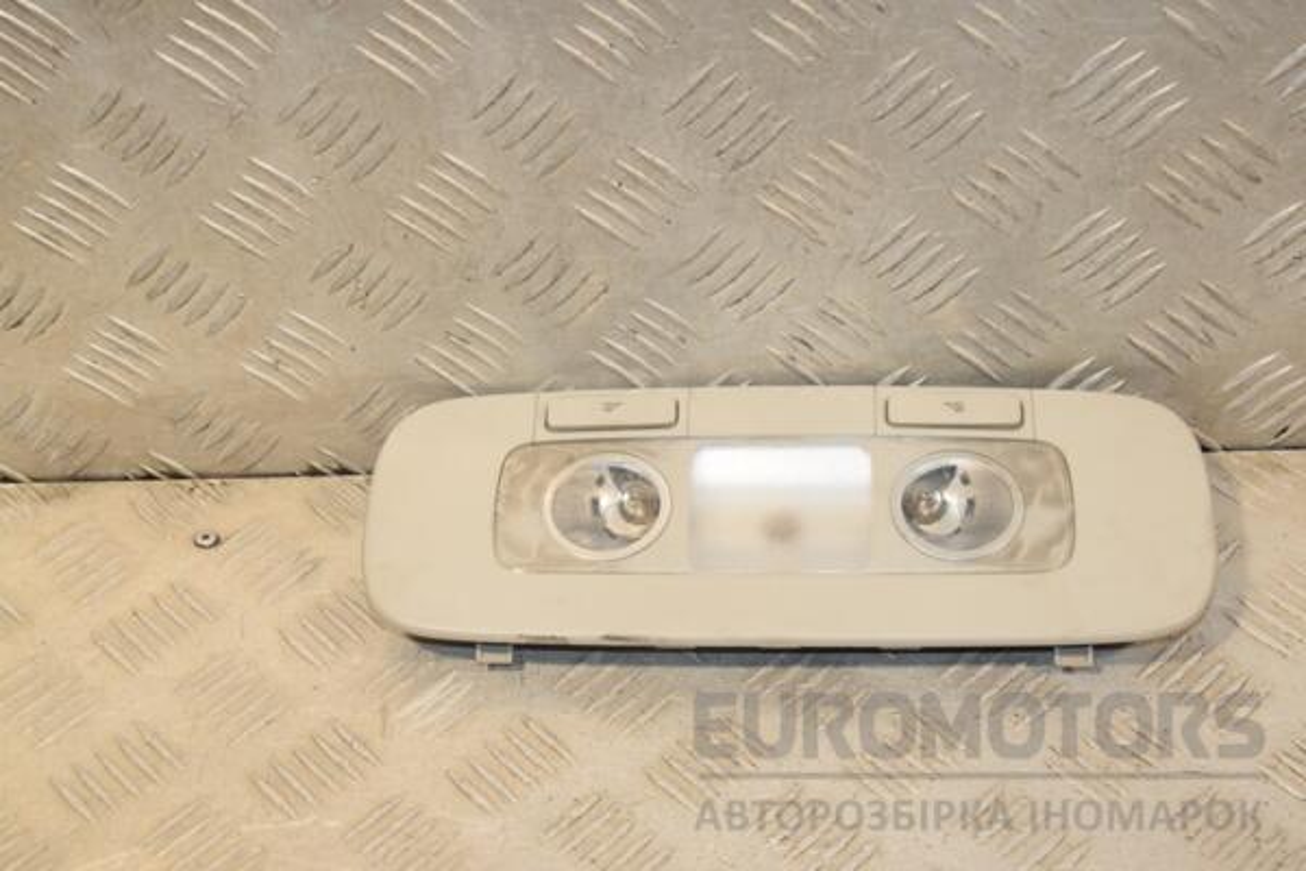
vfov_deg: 21.6
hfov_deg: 31.9
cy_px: 436
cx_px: 653
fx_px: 2285
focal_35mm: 63
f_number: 9
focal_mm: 42
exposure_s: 1/200
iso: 800
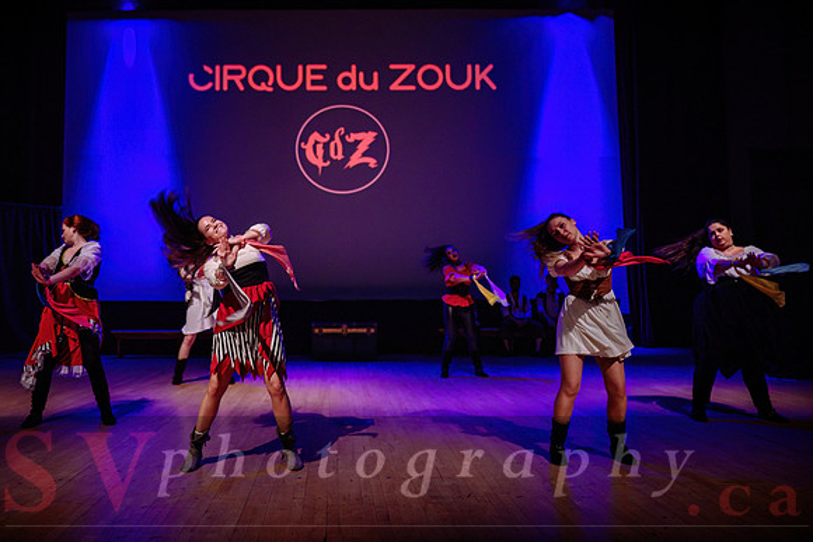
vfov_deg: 40.9
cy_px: 250
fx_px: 727
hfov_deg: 58.2
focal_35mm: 32
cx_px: 341
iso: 1600
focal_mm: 25.5
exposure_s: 1/125
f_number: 2.8
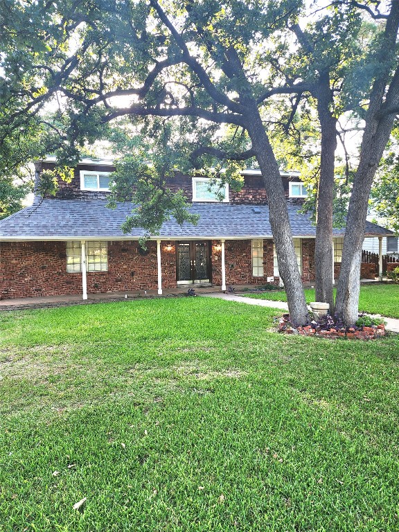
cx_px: 200
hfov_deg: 58.9
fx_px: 353
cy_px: 266
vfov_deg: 73.9
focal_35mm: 23
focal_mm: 6.4
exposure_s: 1/182
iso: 40
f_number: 1.8
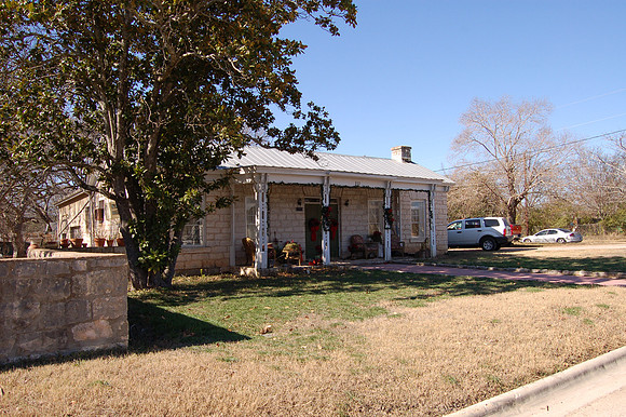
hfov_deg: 67.4
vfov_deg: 47.9
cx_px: 313
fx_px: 469
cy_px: 208
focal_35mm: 27
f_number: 6.3
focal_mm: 18
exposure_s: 1/320
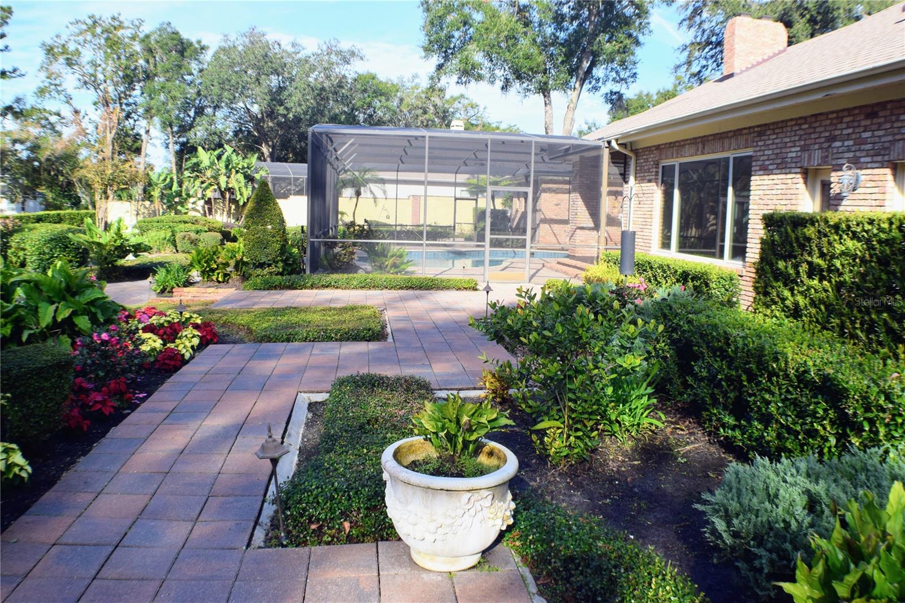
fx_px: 905
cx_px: 452
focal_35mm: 36
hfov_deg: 53.1
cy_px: 302
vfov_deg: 36.9
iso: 400
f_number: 11
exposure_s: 1/400
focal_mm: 24
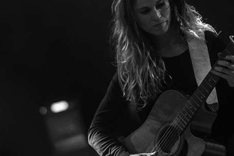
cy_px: 59
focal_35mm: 468
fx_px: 3042
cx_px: 147
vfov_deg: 2.9
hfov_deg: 4.4
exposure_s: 1/100
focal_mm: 200
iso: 1250
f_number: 2.8
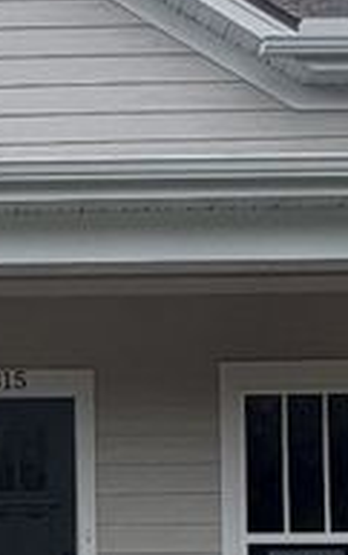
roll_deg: +1.1
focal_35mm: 105
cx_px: -135
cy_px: 536
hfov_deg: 12.0
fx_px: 1590
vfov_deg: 19.3
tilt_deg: +3.6
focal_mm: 2.22
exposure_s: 1/804
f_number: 2.2
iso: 40
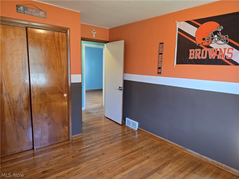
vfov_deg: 58.9
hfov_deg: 73.9
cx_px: 120
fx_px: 159
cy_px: 90
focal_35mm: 23
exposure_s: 1/120
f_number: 1.7
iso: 400
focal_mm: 6.3
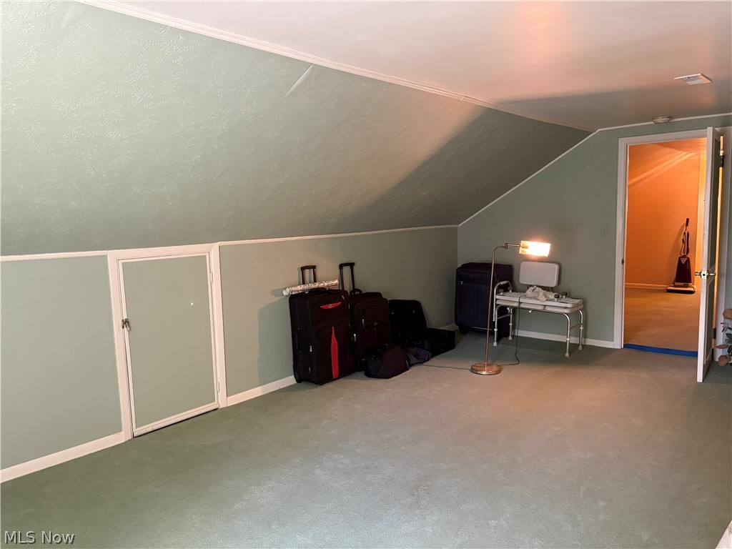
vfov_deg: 53.1
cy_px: 274
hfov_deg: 67.3
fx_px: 550
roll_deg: +2.2
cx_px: 366
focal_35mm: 26
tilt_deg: -4.9
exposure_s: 1/60
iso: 400
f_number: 1.6
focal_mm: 5.96
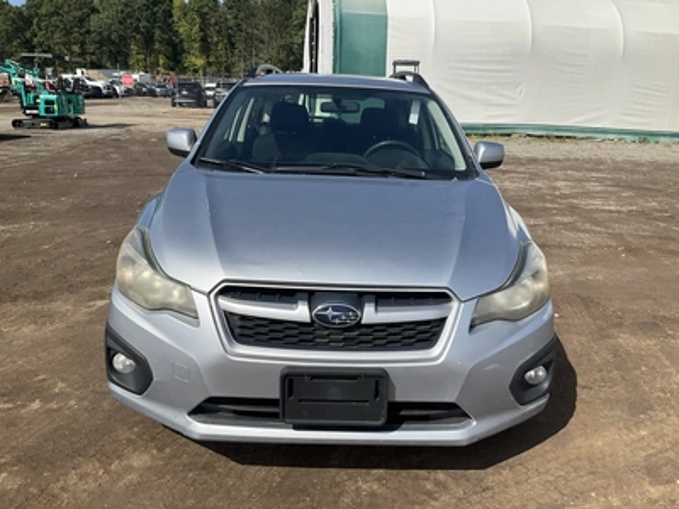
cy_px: 254
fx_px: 569
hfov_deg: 61.7
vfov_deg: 48.2
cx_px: 340
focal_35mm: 29
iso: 25
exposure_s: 1/2427
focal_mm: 3
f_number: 1.8
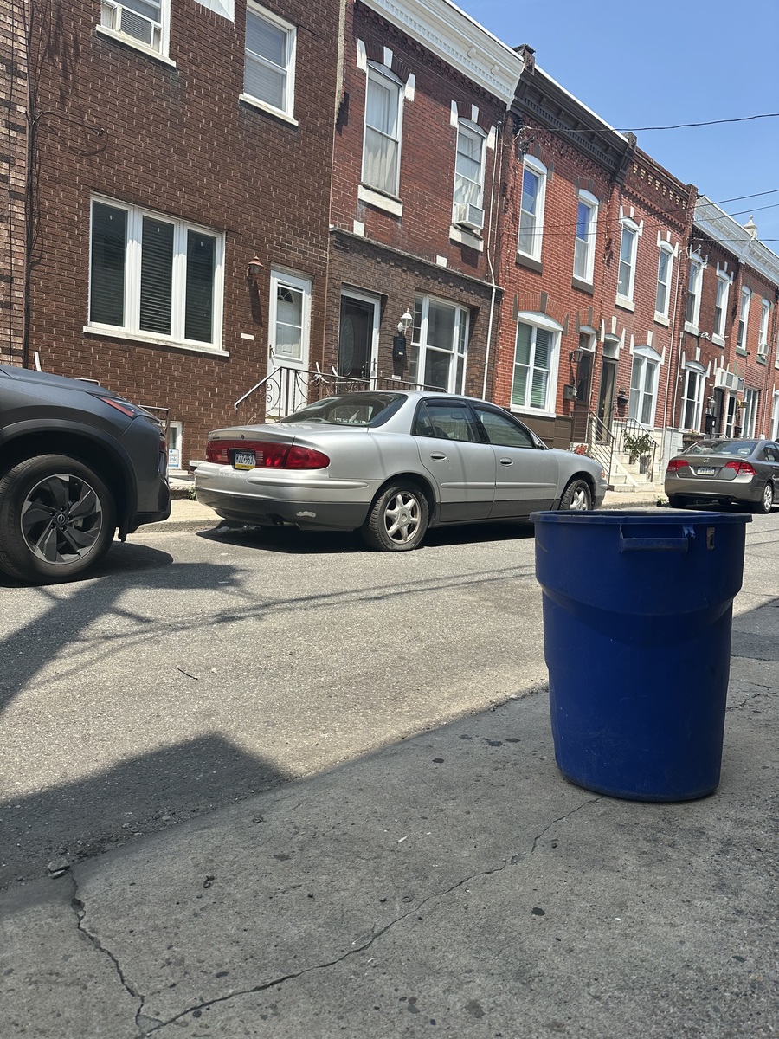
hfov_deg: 56.8
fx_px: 720
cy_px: 520
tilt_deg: -6.1
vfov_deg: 71.6
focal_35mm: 24
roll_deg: -4.2
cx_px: 390
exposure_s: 1/3058
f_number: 1.78
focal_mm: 6.86
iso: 80
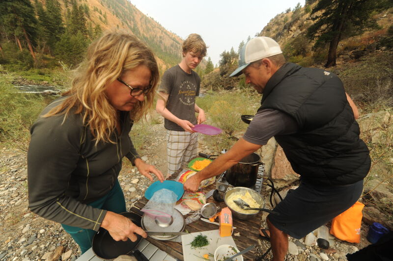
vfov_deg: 81.1
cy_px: 130
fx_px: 153
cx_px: 196
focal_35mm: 14
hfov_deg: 104.3
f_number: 10
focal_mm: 14
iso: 200
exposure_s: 1/100
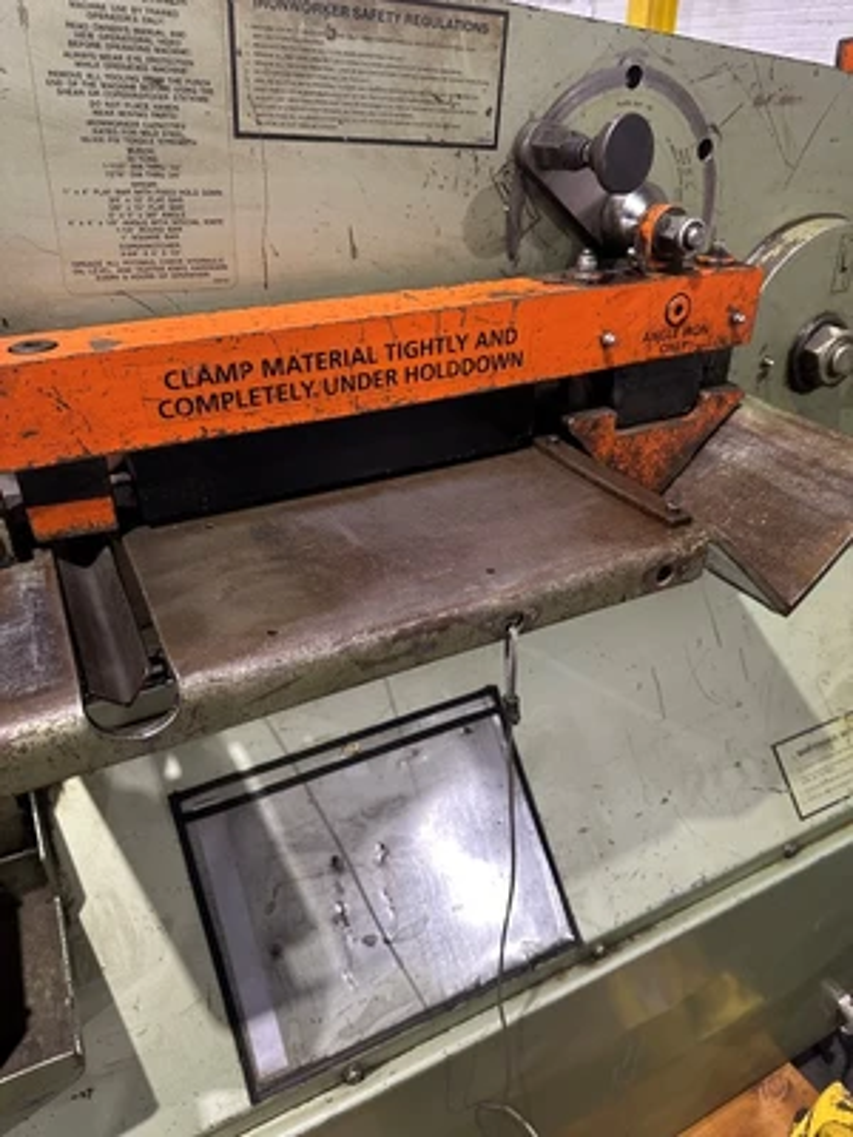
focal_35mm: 24
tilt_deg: -29.9
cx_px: 426
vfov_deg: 71.6
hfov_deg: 56.8
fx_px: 789
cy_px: 568
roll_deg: -1.3
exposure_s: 1/60
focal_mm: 6.86
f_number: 1.78
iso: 400
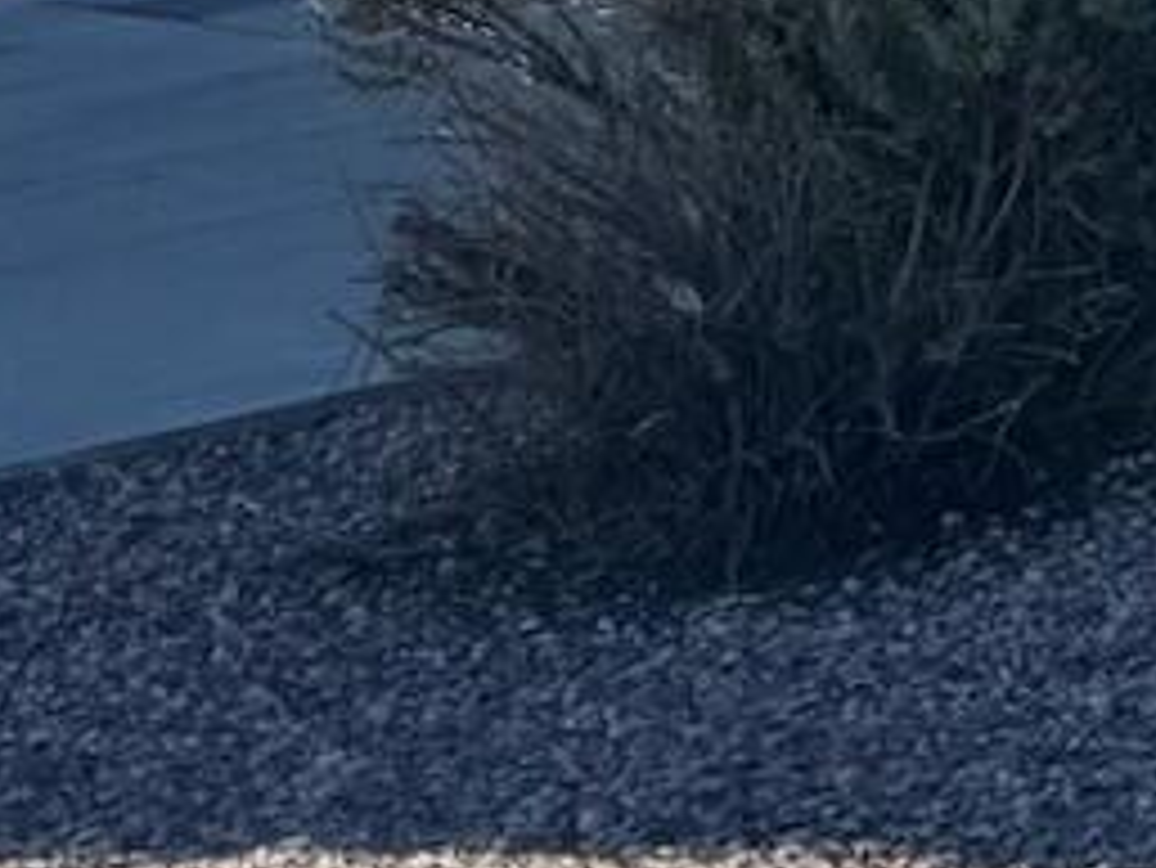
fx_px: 6381
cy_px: -1475
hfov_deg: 7.9
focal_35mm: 191
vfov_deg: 7.1
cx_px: 4197
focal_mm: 6.76
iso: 80
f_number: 1.78
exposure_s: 1/2833
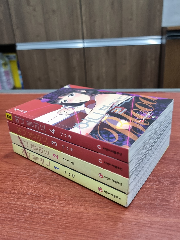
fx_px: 166
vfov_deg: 71.6
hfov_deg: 56.8
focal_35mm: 24
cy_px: 120
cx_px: 90
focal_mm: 6.7
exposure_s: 1/120
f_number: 1.8
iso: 320
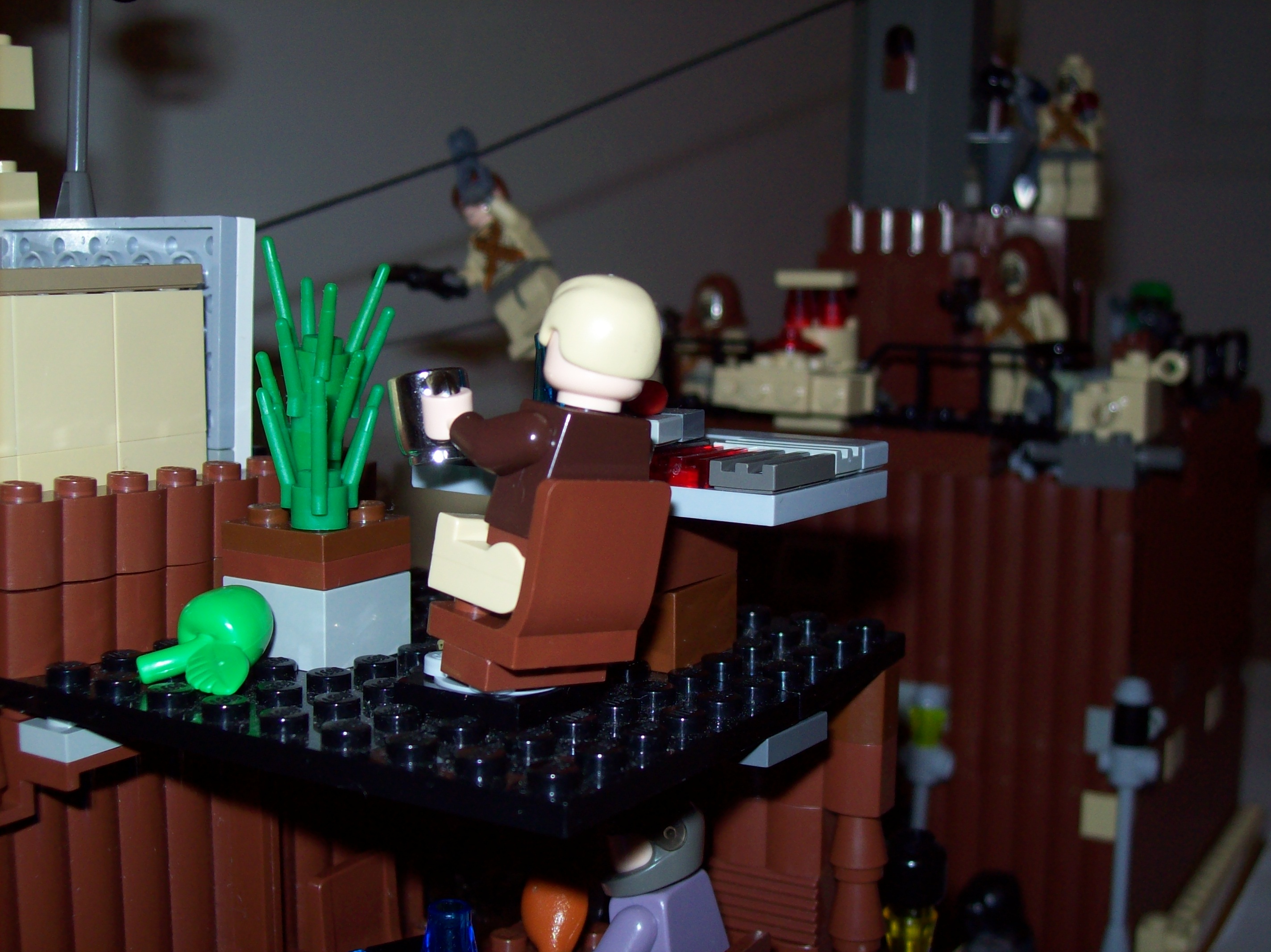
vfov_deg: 32.2
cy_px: 476
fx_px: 1652
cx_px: 636
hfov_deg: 42.1
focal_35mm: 45
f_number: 3
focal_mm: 7.6
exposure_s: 1/73.6
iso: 80
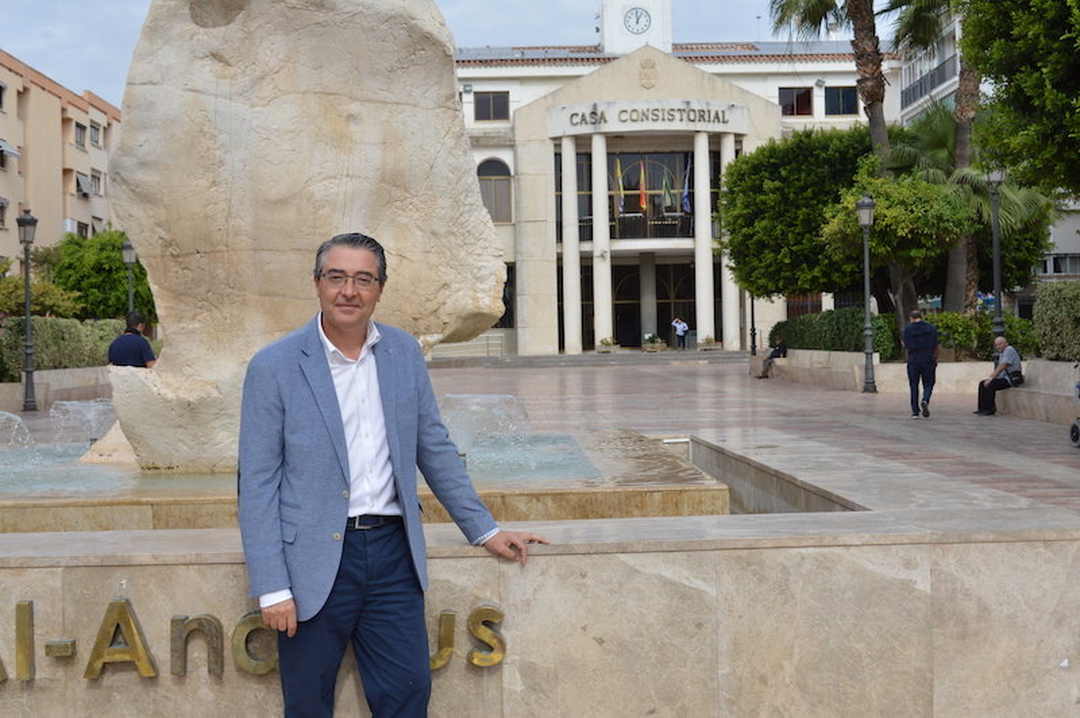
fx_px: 1439
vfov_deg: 28.0
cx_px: 540
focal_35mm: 48
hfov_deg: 41.1
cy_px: 359
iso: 200
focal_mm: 32
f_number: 8
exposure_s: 1/640
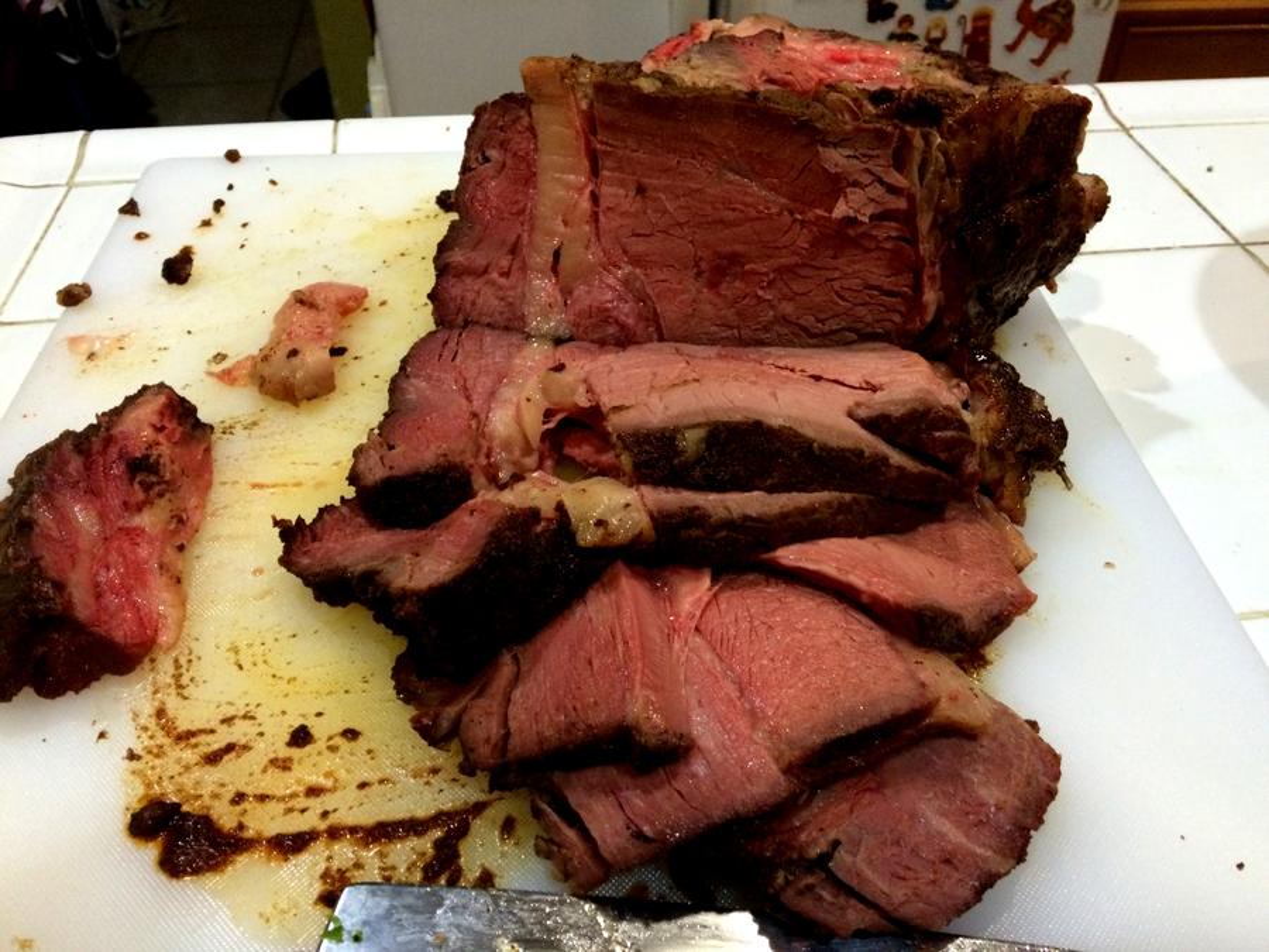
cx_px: 634
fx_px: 1063
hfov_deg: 61.7
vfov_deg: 48.2
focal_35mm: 29
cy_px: 476
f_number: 2.2
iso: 250
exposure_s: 1/30
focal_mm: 4.15
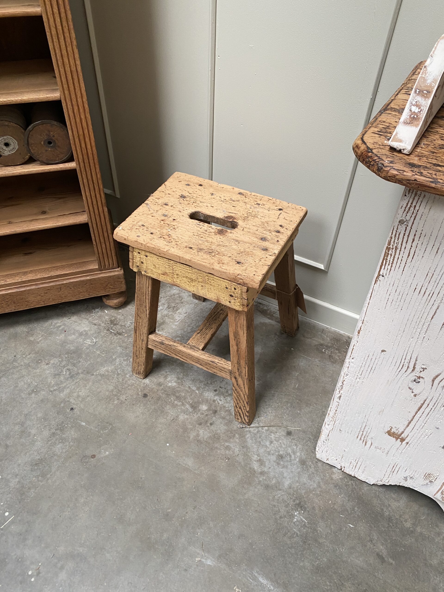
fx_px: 445
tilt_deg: -42.4
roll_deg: -3.8
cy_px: 296
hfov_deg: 53.1
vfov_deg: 67.3
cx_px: 222
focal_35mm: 26
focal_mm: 4.25
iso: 125
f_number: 1.8
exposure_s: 1/87
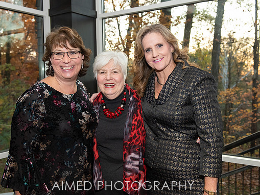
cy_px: 100
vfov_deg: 38.7
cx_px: 130
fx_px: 278
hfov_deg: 50.1
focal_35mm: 37
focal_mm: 32
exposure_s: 1/250
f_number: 4
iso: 1000
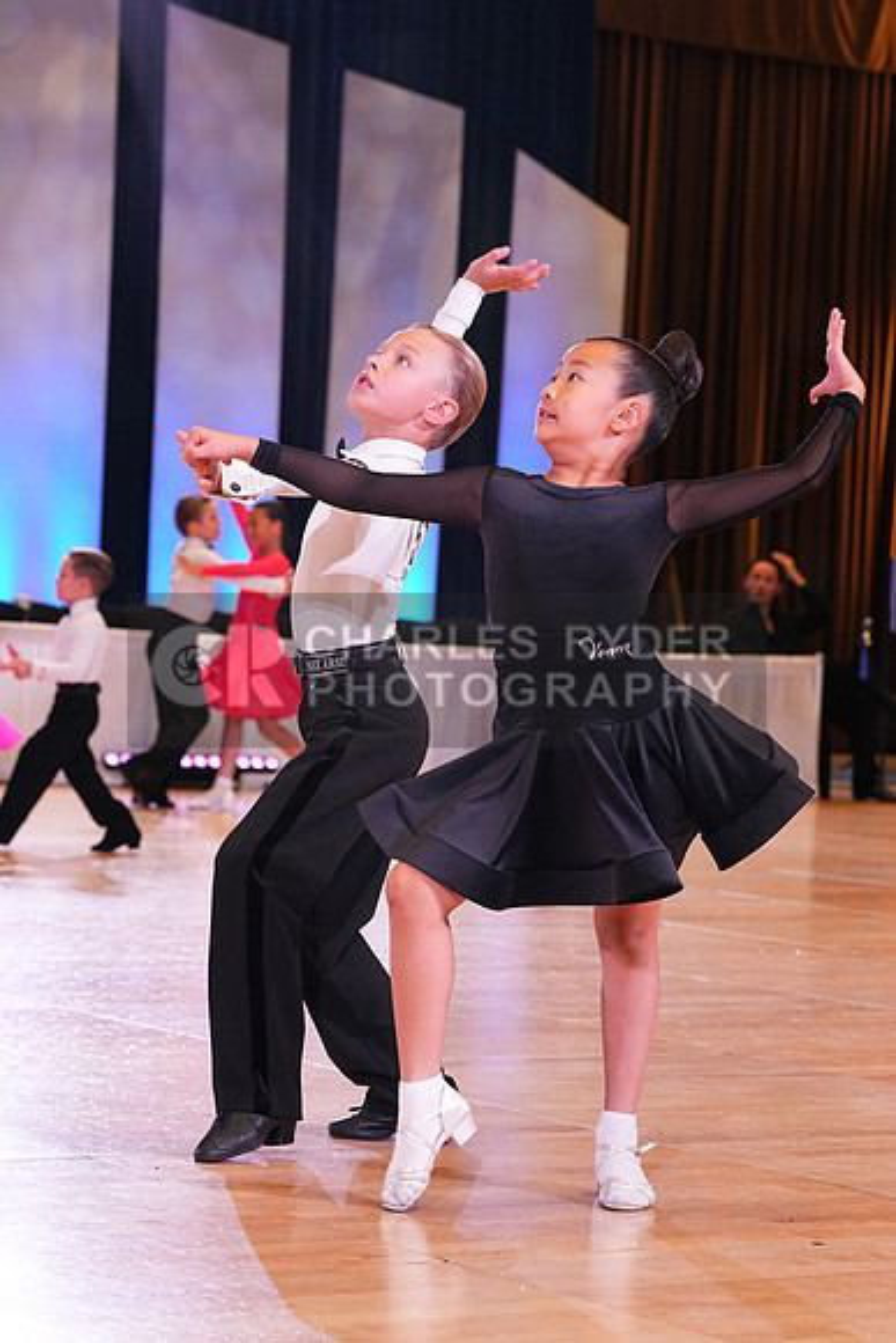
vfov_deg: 21.2
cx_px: 448
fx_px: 3582
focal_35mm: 96
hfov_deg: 14.3
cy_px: 672
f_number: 6.3
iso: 5000
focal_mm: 96
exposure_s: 1/320
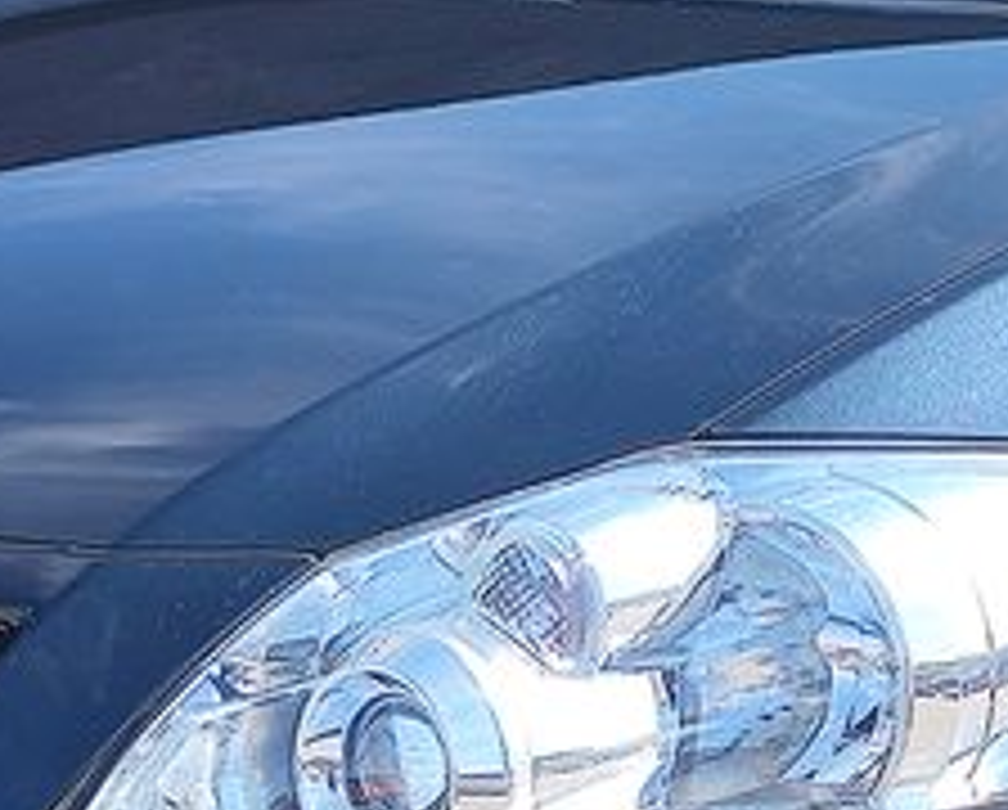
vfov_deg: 12.8
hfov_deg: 15.7
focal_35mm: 120
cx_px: 1012
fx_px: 3586
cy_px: 648
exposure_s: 1/417
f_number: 1.69
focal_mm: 7.01
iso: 50
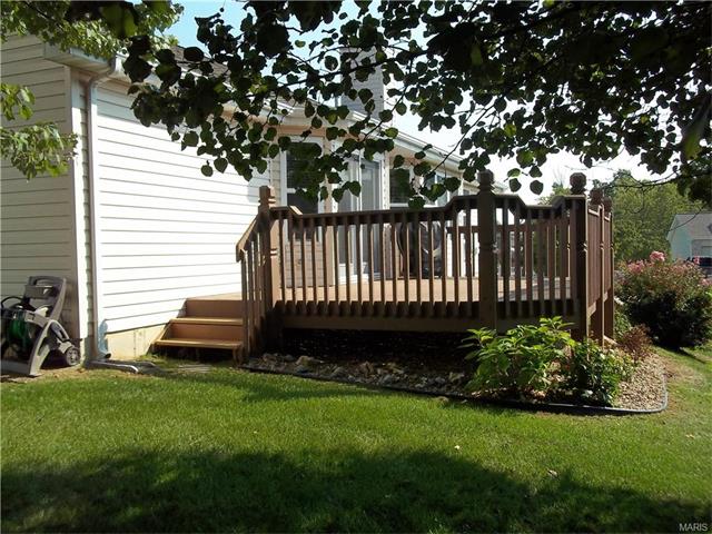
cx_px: 356
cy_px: 267
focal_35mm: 32
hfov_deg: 56.8
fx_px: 658
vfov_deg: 44.2
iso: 80
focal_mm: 5.7
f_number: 2.9
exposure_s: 1/1000
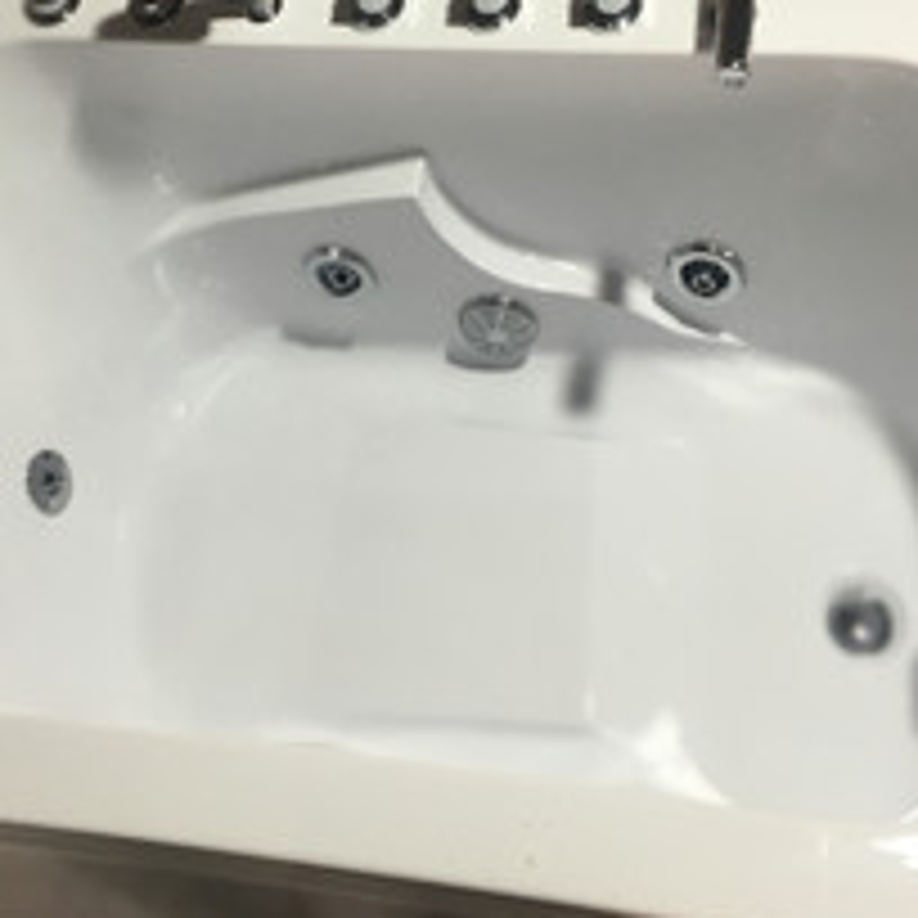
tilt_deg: -55.9
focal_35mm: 44
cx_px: 392
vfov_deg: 38.2
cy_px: 374
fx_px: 1320
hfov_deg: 38.3
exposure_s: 1/33
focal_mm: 4.15
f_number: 2.2
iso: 40
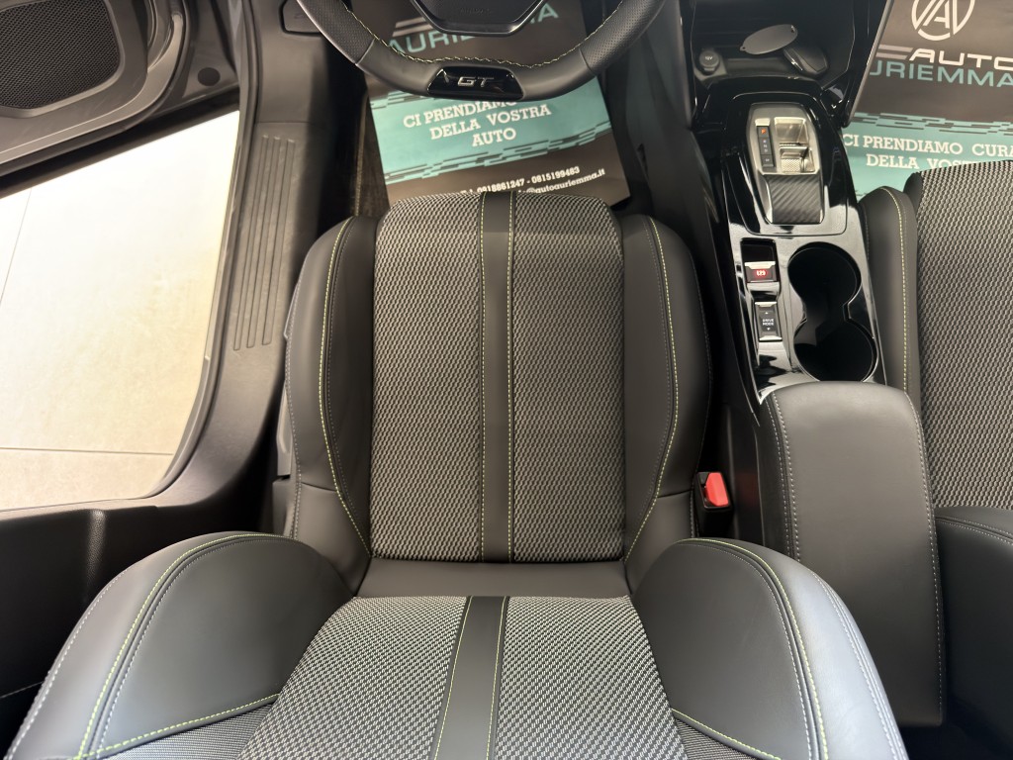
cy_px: 380
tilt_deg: -71.4
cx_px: 506
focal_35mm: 24
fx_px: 702
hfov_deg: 71.6
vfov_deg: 56.8
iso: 500
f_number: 1.78
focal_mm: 6.76
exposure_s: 1/40
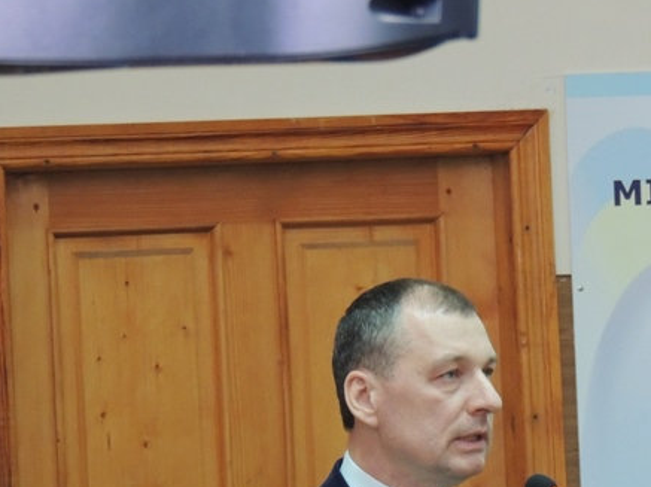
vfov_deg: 5.2
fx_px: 5337
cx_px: 448
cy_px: 442
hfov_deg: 7.0
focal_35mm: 284
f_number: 4.4
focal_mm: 27.6
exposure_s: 1/20
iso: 800
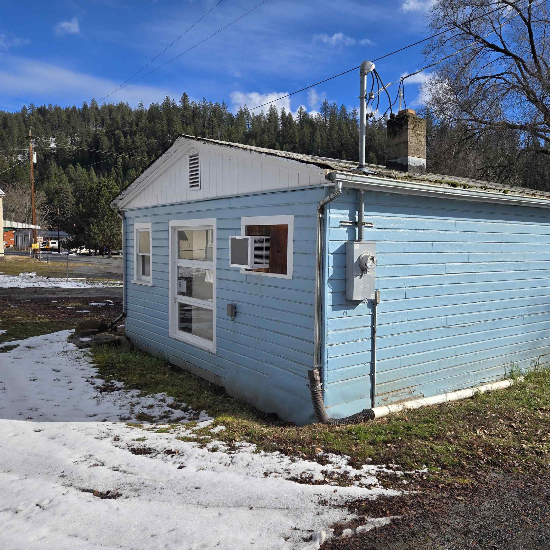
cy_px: 277
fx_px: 503
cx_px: 328
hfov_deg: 56.9
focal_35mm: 28
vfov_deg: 57.3
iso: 25
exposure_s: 1/2175
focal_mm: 5.4
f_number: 1.8
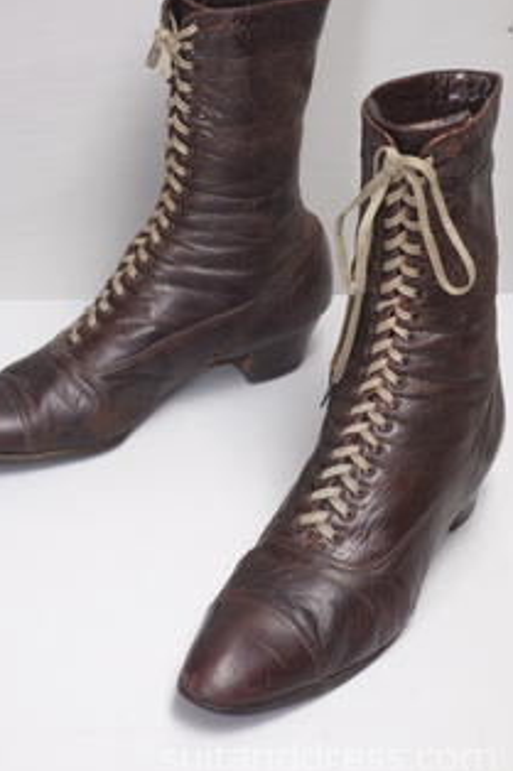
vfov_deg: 20.8
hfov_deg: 13.9
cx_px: 217
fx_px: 2097
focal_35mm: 98
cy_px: 340
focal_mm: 29.49
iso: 125
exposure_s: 1/20
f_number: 4.5
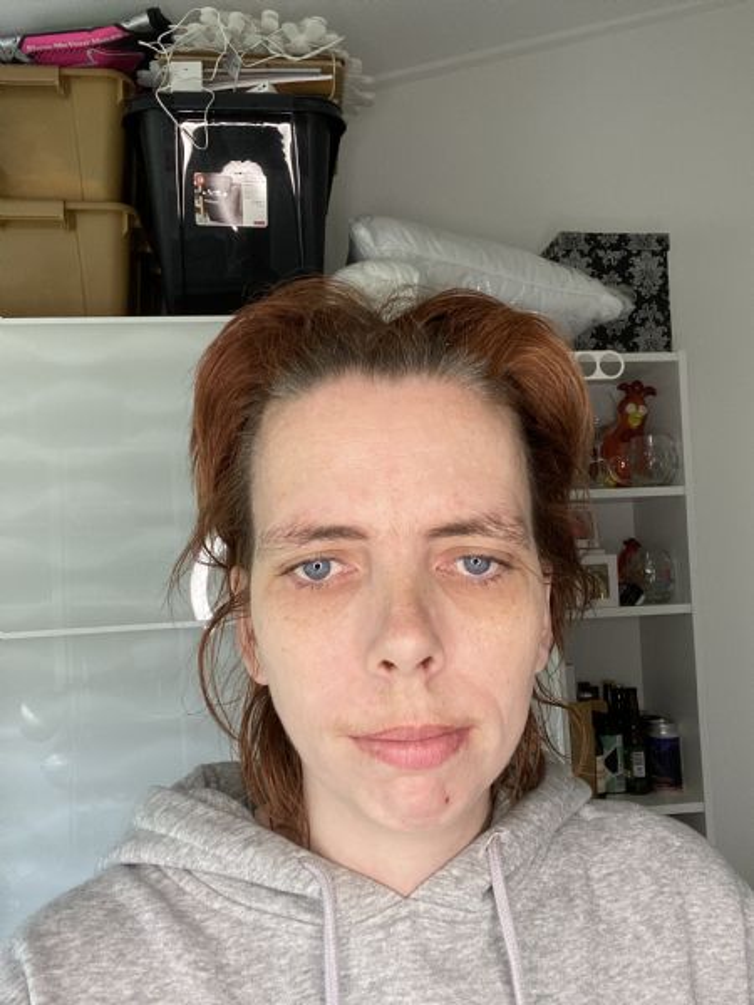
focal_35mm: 30
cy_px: 502
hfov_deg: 46.8
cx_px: 377
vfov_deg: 60.0
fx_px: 871
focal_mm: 2.71
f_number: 2.2
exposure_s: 1/60
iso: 125
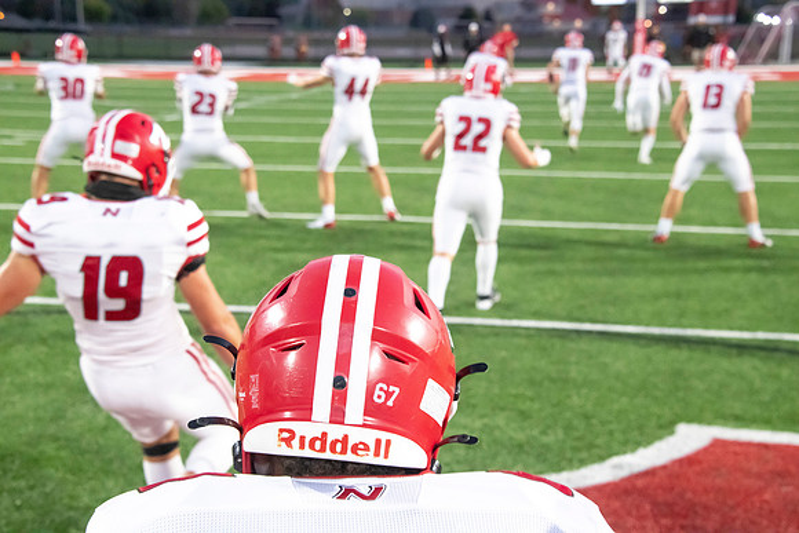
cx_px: 400
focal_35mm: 65
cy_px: 266
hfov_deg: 31.0
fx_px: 1443
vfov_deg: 20.9
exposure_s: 1/250
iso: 10000
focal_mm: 65
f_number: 7.1
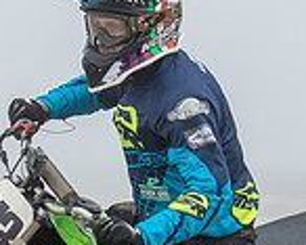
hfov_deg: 3.5
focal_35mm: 549
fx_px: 4975
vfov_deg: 2.8
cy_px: 246
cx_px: 71
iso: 200
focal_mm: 98
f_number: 3.2
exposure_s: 1/400
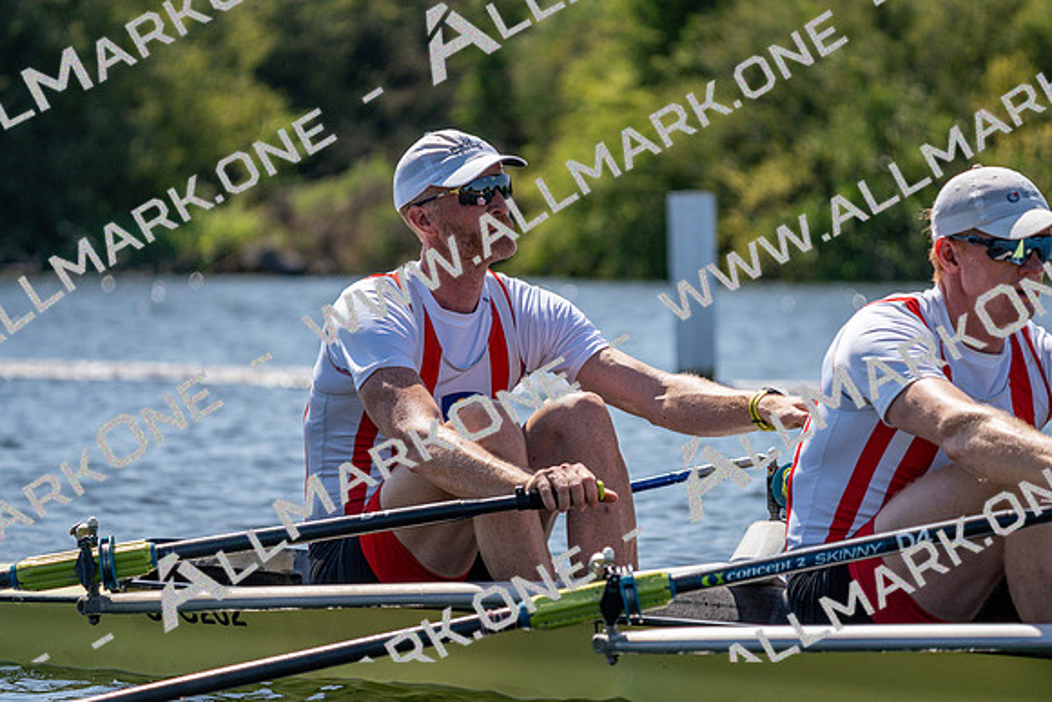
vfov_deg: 6.1
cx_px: 526
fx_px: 6635
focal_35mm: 227
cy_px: 351
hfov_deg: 9.1
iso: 250
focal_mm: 227
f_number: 5.6
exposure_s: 1/2000
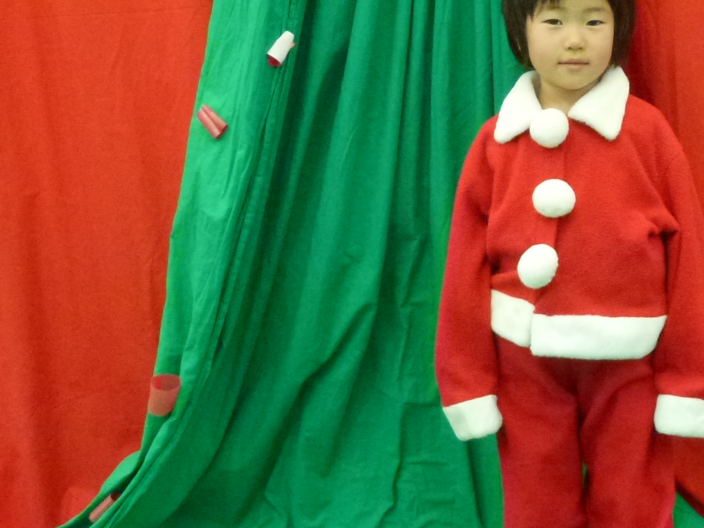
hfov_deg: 24.5
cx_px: 582
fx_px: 1586
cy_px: 308
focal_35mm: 78
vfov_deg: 18.9
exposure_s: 1/60
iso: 640
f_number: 3.7
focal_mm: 6.4
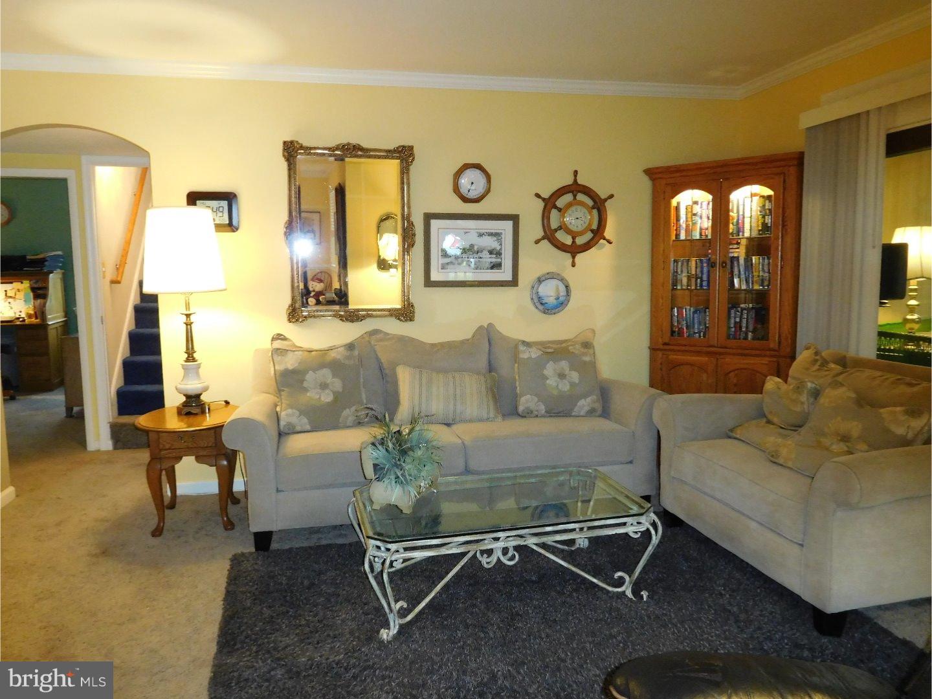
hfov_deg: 69.4
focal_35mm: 25
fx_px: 673
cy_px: 350
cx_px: 466
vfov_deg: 54.9
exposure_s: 1/30
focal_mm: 4.5
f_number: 3.4
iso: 640
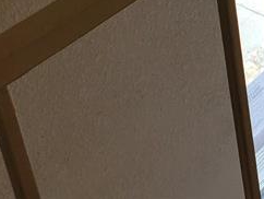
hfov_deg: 15.3
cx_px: 483
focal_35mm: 110
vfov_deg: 12.7
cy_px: -110
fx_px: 840
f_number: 2.4
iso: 100
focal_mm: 4.3
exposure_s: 1/120
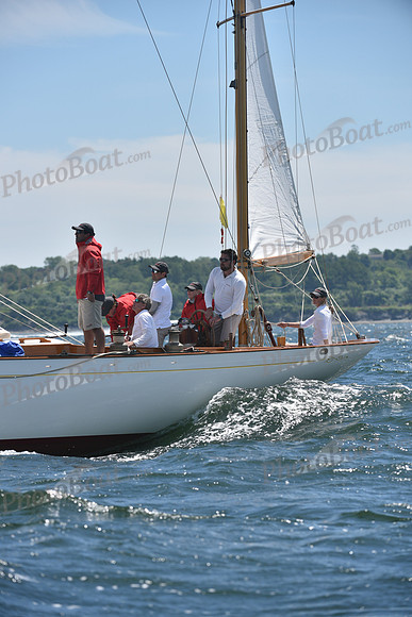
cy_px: 308
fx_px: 3431
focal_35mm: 200
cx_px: 206
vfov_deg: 10.3
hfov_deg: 6.9
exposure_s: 1/1600
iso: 250
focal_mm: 200
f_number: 5.6
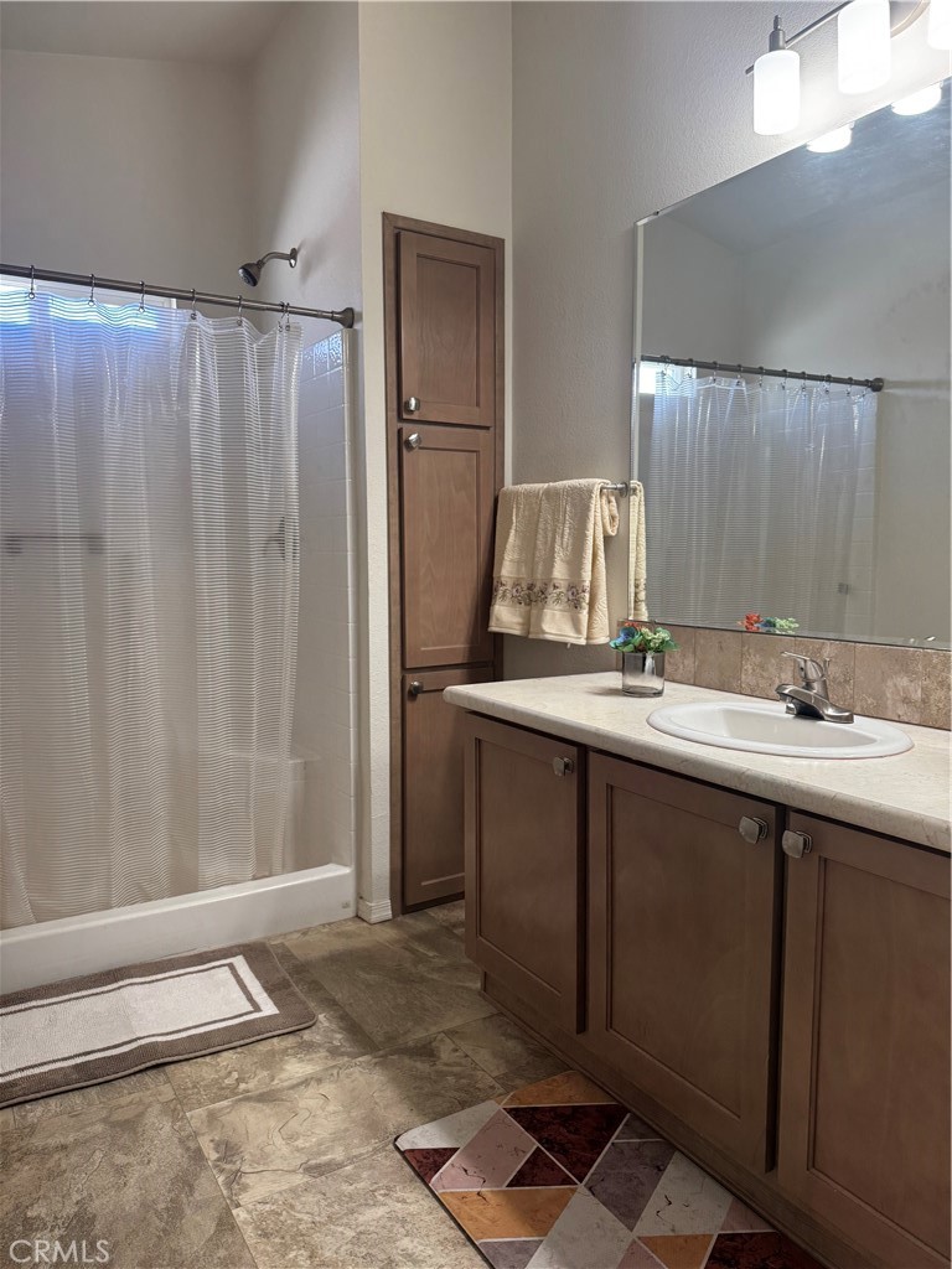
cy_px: 634
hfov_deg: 56.8
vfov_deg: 71.6
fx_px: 880
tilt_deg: -5.6
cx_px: 476
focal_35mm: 24
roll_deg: +0.2
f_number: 1.78
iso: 160
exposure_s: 1/120
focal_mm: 6.76
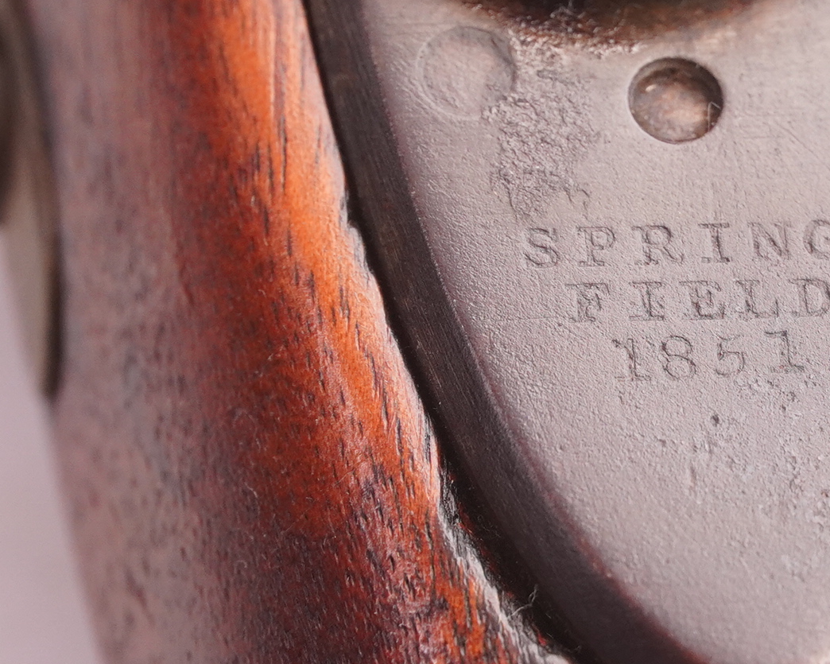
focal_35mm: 498
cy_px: 292
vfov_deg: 3.1
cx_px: 731
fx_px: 12241
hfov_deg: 3.9
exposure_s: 1/125
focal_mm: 123
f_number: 5.6
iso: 1000
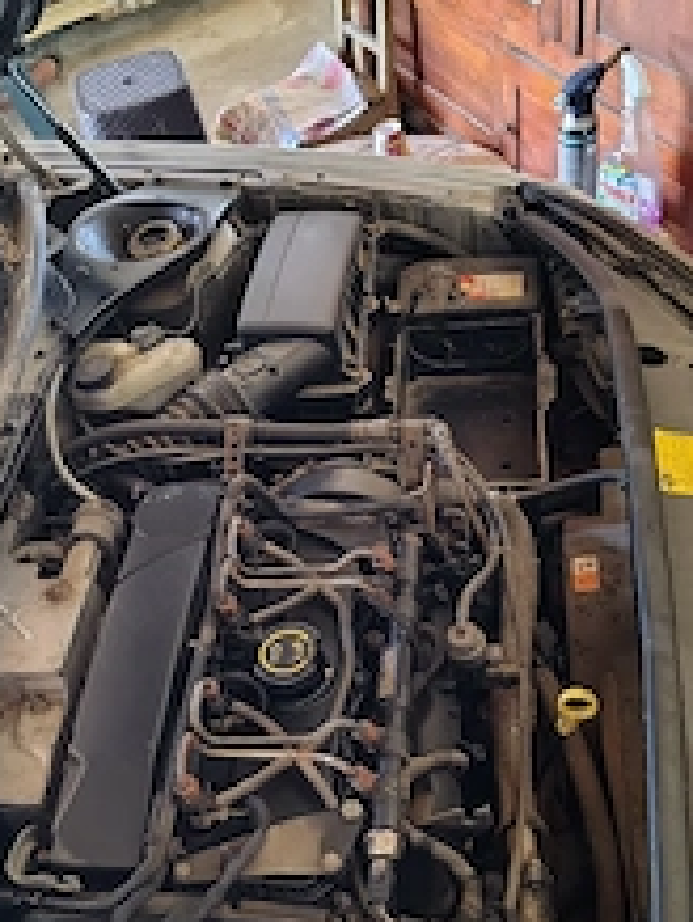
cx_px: 300
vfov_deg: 42.4
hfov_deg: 32.9
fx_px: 1172
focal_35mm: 44
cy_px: 605
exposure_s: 1/33.3
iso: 1710
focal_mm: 5.56
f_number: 1.8
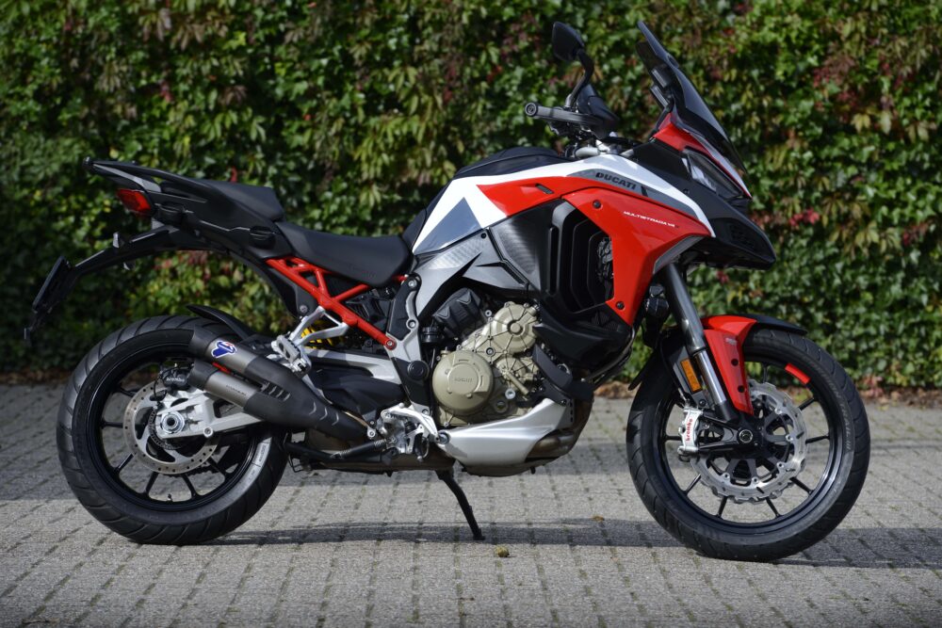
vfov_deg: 7.2
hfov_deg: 10.8
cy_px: 314
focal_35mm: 190
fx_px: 4972
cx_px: 471
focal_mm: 190
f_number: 6.3
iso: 200
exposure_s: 1/400
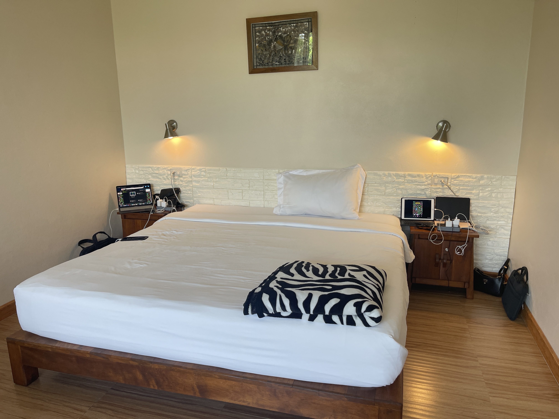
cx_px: 280
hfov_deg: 69.4
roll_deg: +0.4
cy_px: 210
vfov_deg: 54.9
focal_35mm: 25
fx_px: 404
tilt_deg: -13.3
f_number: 1.6
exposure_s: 1/121
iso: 125
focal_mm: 5.1
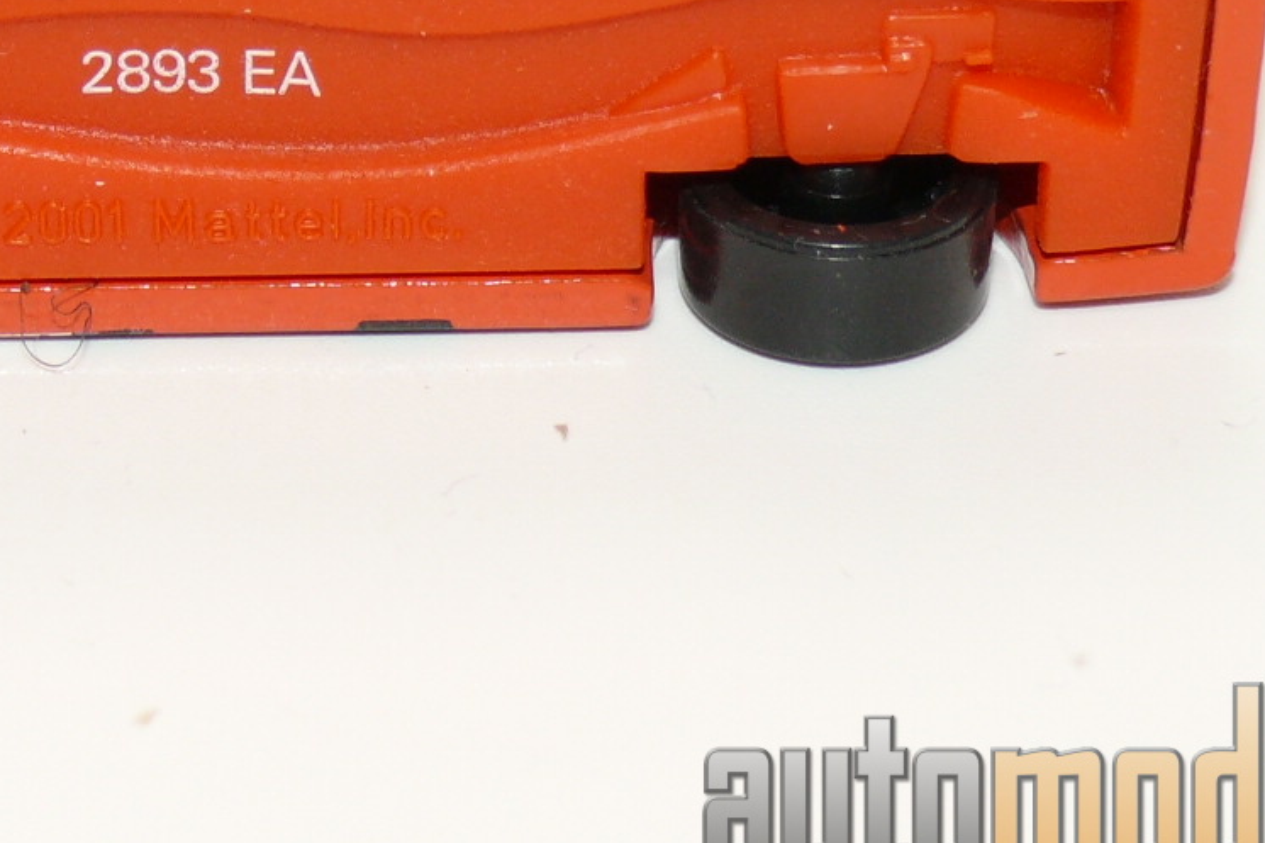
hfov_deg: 11.2
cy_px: -76
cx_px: 312
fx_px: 6429
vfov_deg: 7.5
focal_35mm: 183
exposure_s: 1/30
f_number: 4
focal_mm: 12
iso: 100
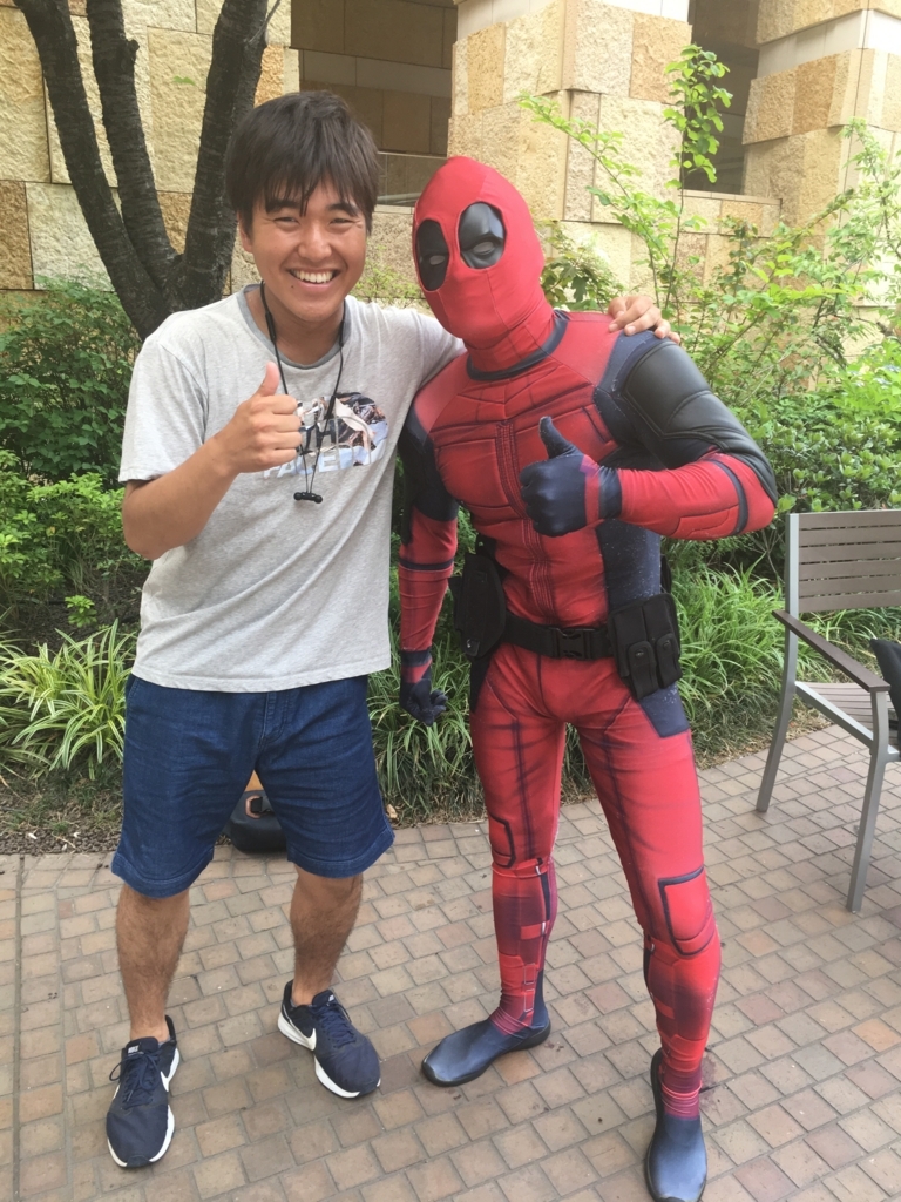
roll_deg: -1.5
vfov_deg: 61.7
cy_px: 601
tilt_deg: -16.4
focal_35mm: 29
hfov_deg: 48.2
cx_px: 450
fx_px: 1006
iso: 40
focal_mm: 4.15
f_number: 2.2
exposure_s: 1/120
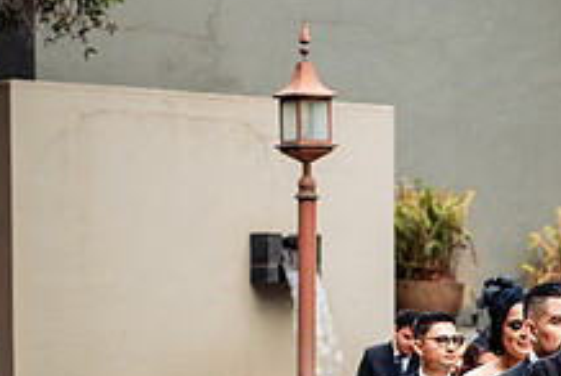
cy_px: 457
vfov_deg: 7.3
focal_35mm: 186
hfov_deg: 10.9
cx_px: 625
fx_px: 2902
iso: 320
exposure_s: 1/160
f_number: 2.8
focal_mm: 70
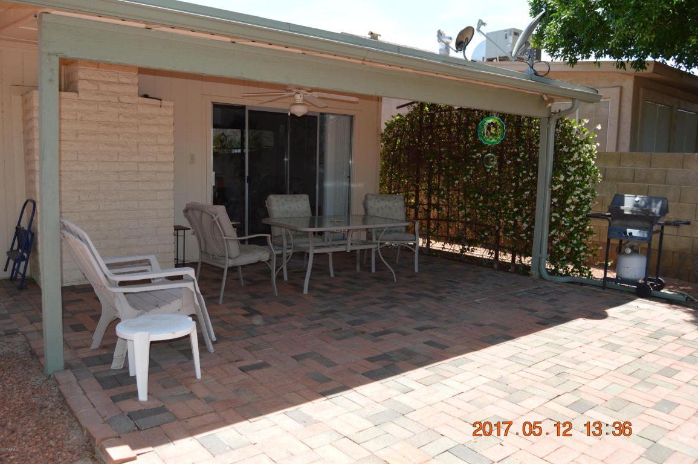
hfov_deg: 67.4
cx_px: 349
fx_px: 523
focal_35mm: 27
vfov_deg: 47.9
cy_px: 232
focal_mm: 18
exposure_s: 1/200
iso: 100
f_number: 6.3
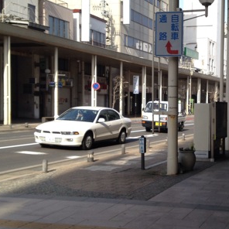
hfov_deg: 25.3
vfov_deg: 25.7
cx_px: 180
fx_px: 501
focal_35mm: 67
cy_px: 129
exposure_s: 1/836
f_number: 2.4
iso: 64
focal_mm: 4.28
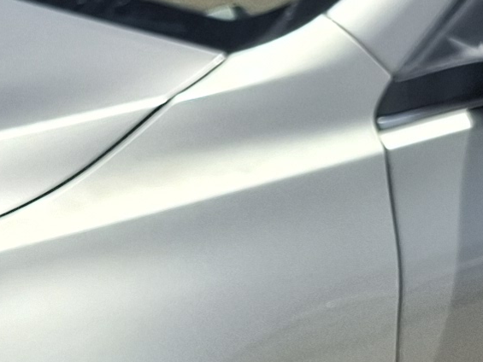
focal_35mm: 166
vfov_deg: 8.9
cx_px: -18
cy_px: 268
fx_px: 2317
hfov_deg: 11.8
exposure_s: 1/1678
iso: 50
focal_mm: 5.54
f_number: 1.8
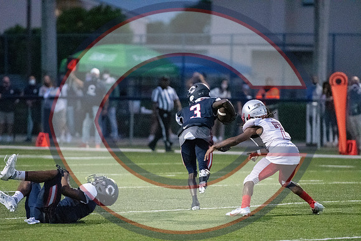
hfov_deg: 6.8
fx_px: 3028
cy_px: 121
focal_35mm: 302
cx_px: 180
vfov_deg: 4.6
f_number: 2.8
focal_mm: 200
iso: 28800
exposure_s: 1/2500
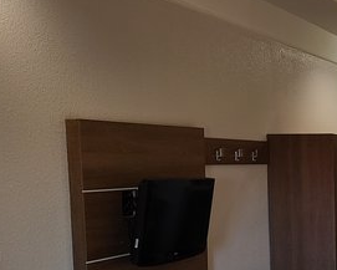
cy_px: 246
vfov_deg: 20.8
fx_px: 718
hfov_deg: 23.2
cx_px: 446
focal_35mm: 72
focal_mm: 7
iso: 100
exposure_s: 1/59
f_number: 1.8
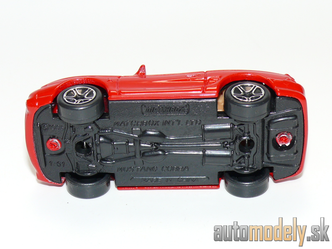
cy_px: 124
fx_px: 988
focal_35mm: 103
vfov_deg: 14.4
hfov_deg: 19.1
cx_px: 166
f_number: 4
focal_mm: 13.5
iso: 100
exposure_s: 1/30
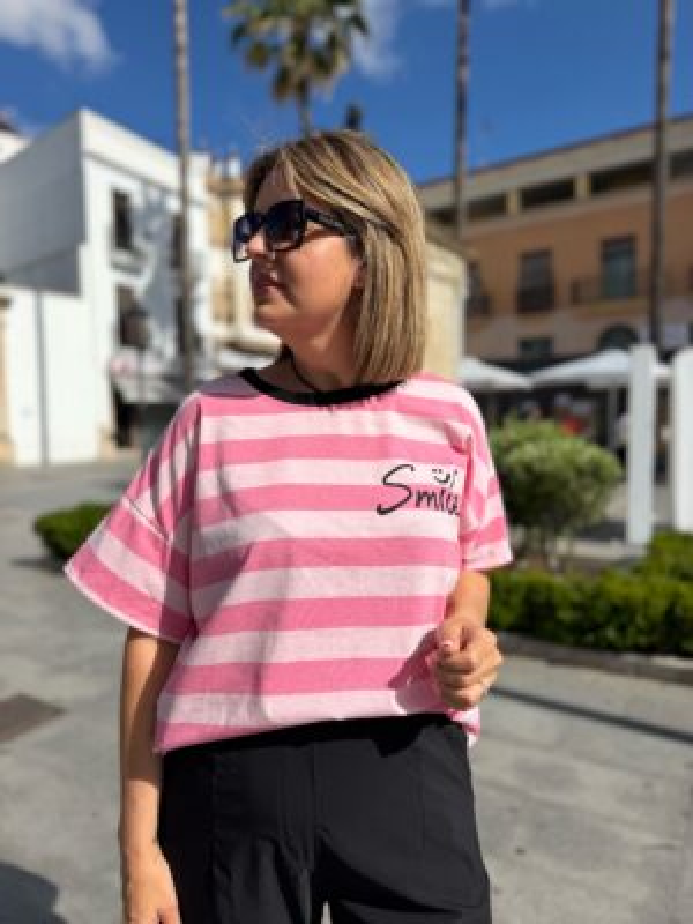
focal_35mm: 24
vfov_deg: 71.6
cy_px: 462
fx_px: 641
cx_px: 346
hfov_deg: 56.8
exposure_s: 1/8130
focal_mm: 6.76
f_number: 1.78
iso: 80
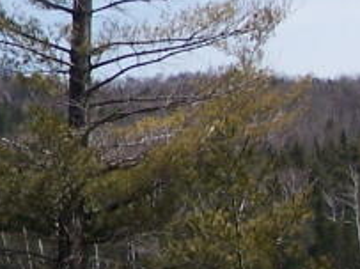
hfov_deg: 9.9
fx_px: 1996
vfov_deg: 7.7
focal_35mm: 192
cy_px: 65
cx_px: -227
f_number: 4
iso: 80
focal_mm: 6.3
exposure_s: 1/1000
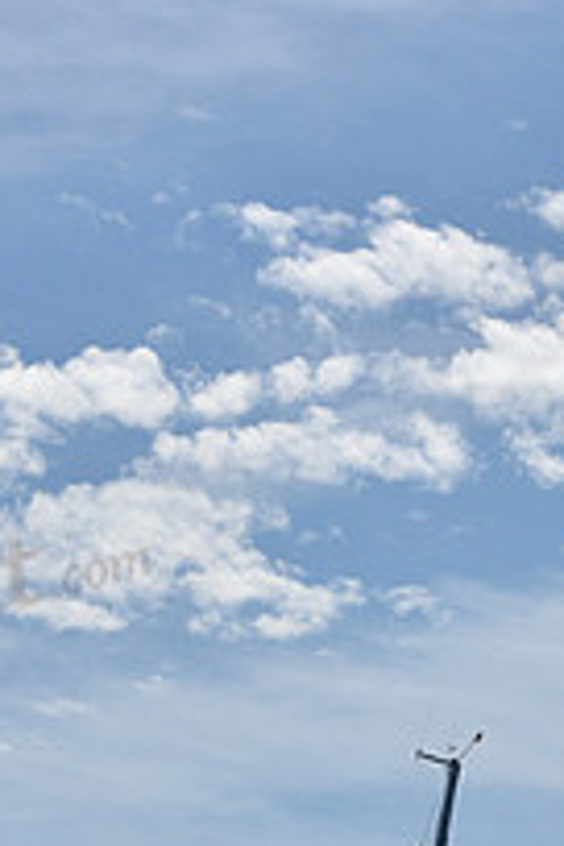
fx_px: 6532
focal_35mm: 278
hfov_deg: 4.9
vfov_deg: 7.3
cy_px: 1161
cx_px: 367
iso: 250
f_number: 9
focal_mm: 98
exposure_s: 1/1600
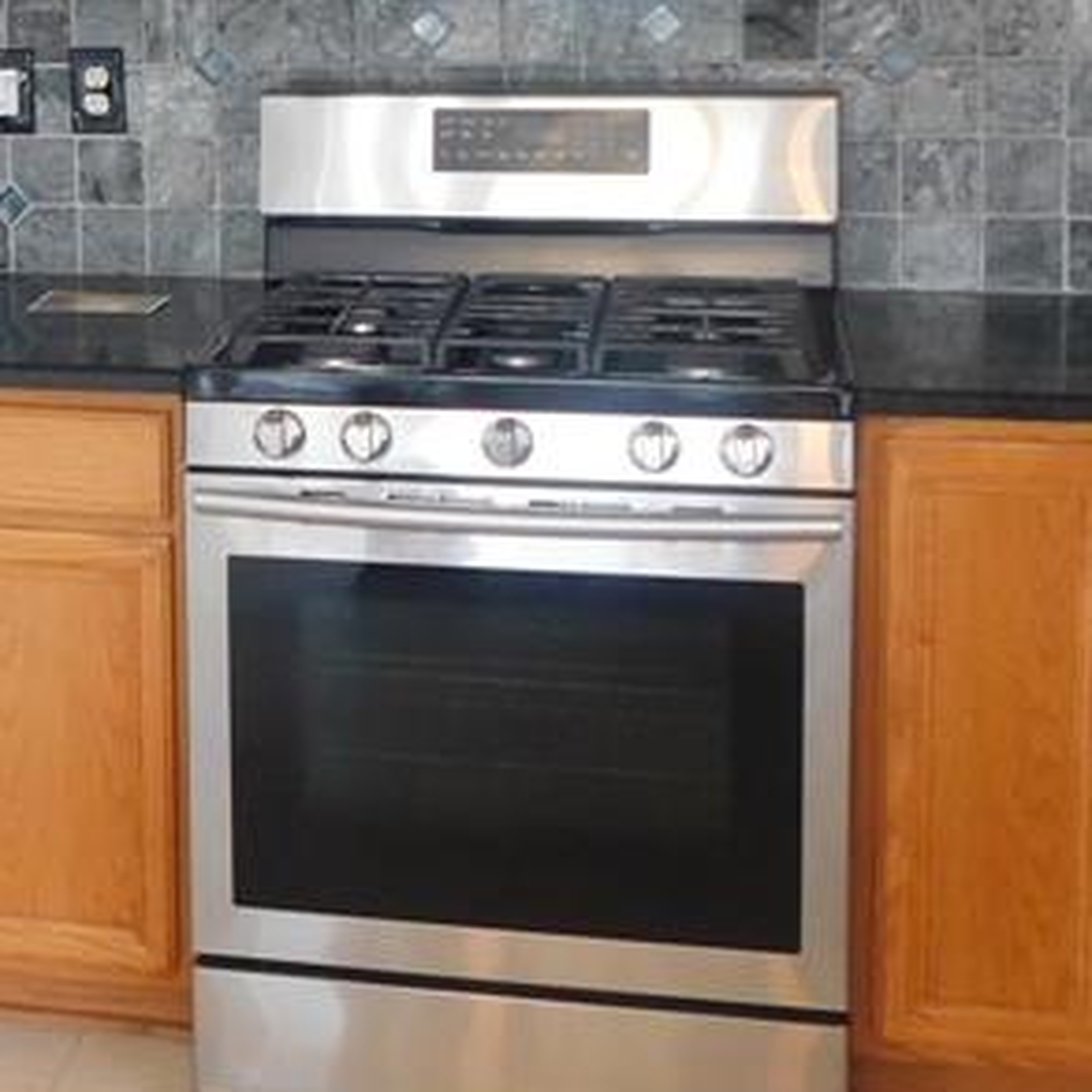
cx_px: -67
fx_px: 2534
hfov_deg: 23.1
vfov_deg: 23.7
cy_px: 112
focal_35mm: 71
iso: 360
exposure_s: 1/30
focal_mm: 4
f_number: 3
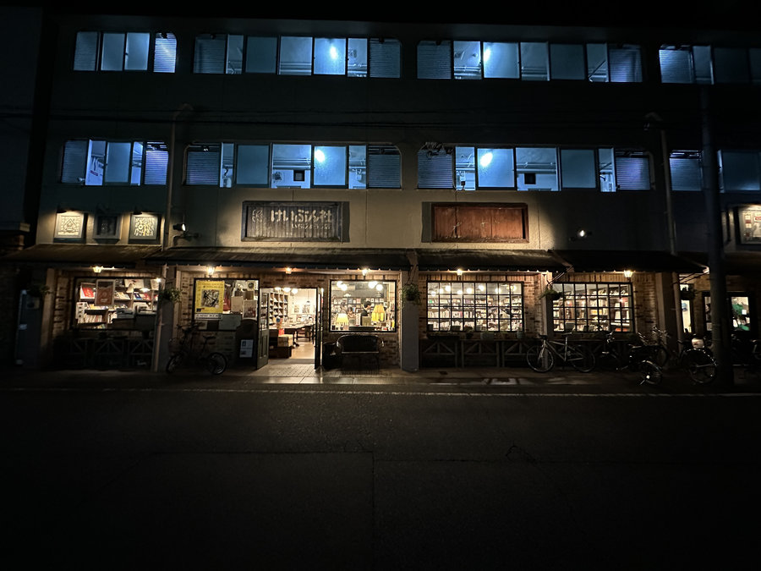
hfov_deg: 102.1
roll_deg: -0.9
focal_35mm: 14
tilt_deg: +3.9
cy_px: 286
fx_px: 308
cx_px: 380
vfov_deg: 85.7
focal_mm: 2.22
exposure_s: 1/60
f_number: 2.2
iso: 1000
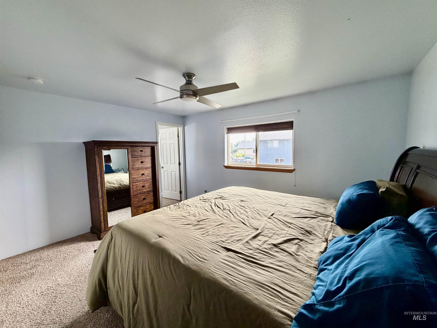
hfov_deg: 102.1
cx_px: 218
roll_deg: +1.6
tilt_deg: -4.3
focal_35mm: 14
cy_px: 164
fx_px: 177
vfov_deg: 85.7
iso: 250
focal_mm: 2.22
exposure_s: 1/120
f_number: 2.2
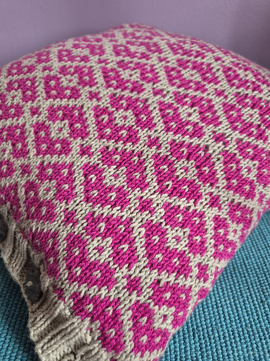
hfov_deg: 58.8
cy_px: 180
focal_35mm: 23
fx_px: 240
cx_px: 135
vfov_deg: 74.0
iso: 640
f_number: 1.8
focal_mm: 5.4
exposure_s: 1/100
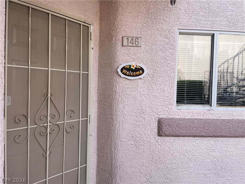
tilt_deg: -0.8
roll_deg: -0.9
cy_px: 92
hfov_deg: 67.3
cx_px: 122
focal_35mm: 26
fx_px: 184
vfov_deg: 53.1
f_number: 1.6
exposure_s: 1/208
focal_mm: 4.2
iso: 32
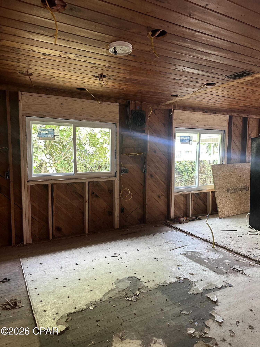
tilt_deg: -3.6
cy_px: 174
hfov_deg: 56.8
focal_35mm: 24
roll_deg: -0.7
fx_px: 240
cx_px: 130
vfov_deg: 71.6
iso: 250
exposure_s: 1/60
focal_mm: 6.86
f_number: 1.78
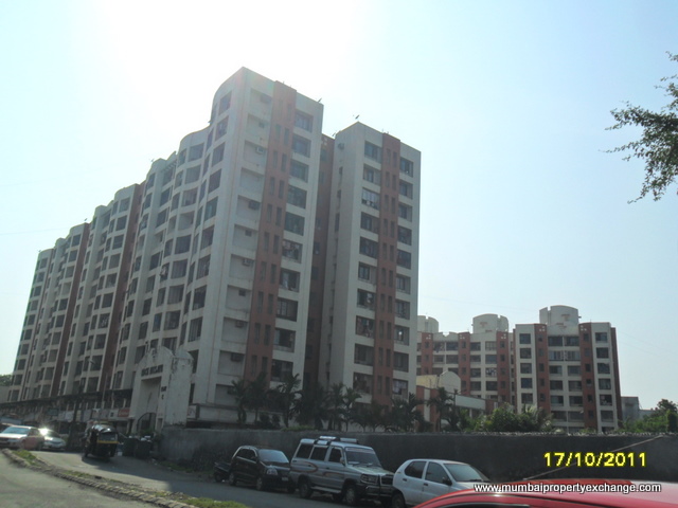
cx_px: 339
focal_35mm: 32
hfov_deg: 56.8
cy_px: 254
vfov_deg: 44.2
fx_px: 627
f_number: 9.4
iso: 100
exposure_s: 1/250
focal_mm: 5.7
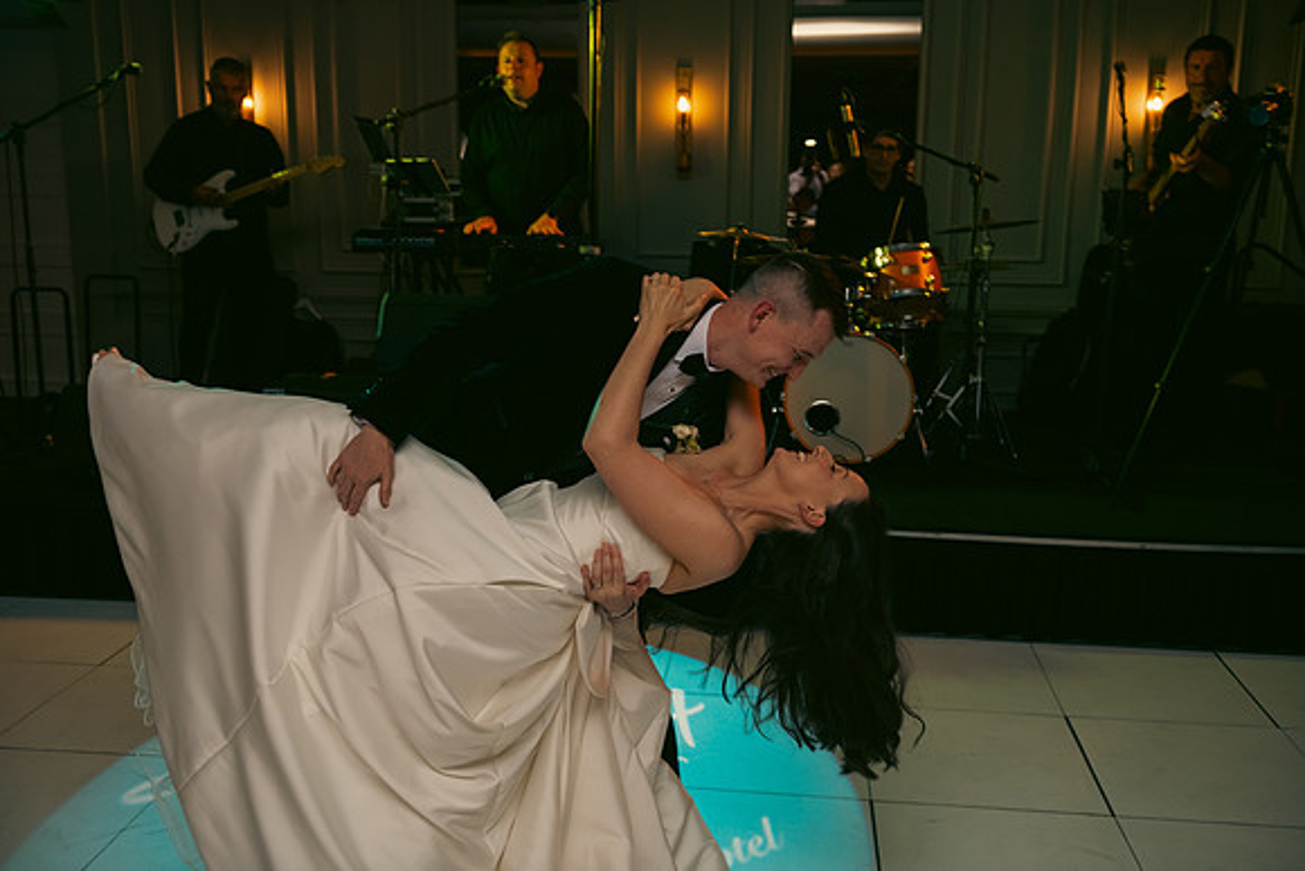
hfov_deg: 53.1
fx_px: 1305
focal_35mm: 36
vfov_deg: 36.9
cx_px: 652
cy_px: 436
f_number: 3.5
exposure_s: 1/160
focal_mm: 36
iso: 800
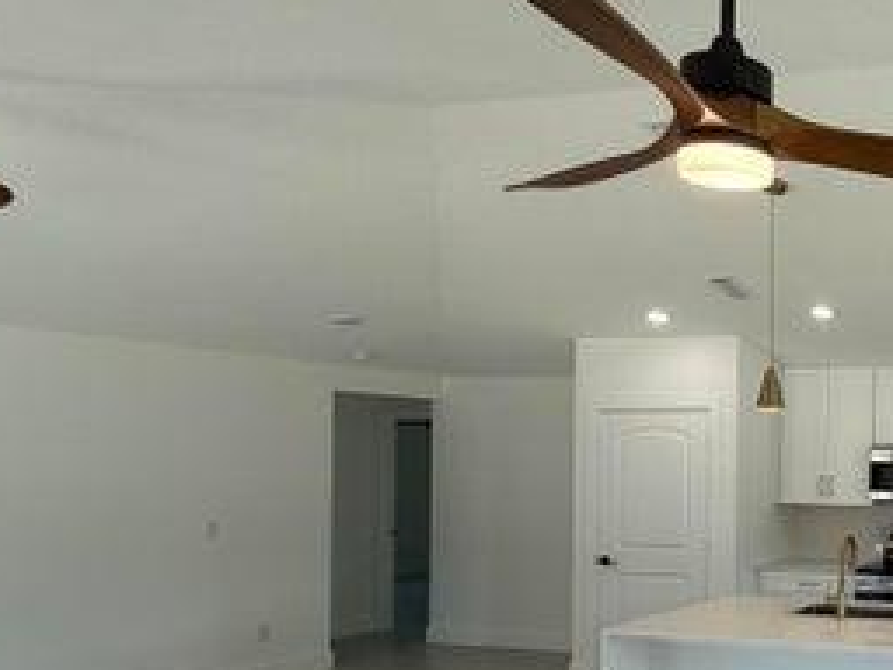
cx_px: 1012
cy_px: 471
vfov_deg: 40.0
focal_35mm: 35
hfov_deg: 40.8
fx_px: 903
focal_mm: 2.22
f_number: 2.2
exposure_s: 1/129
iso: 50
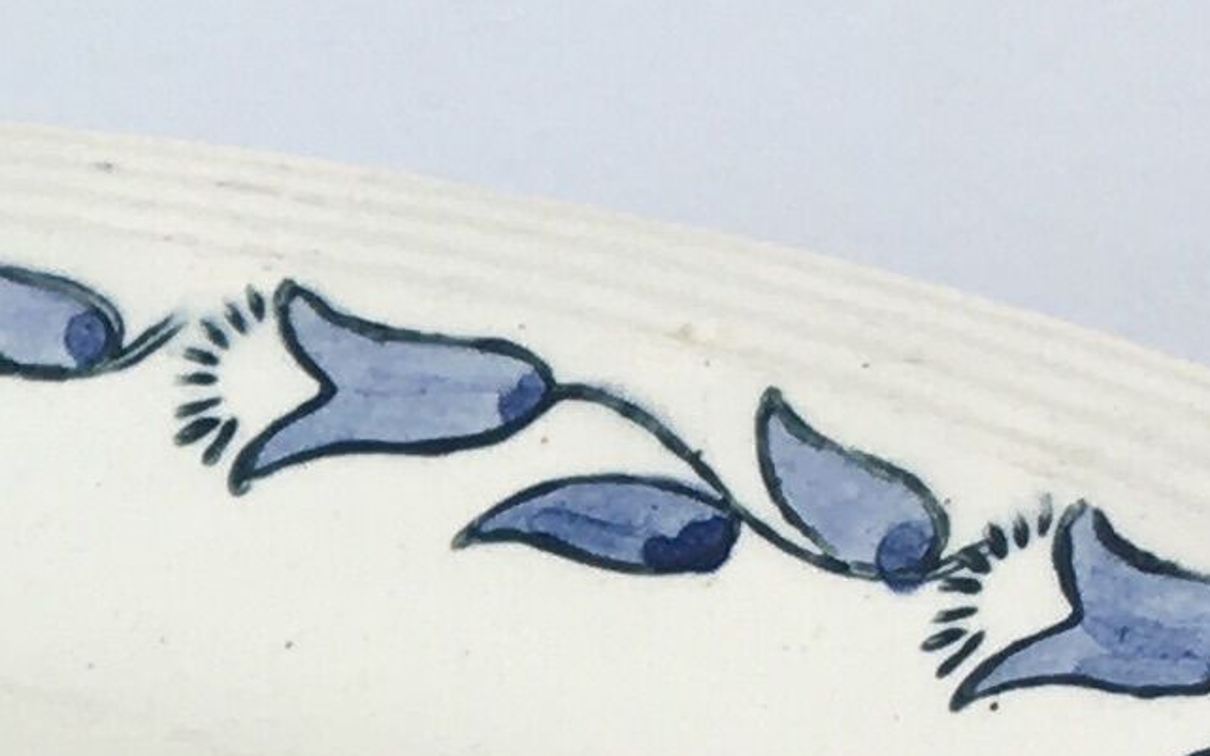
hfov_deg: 10.5
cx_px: -545
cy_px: 1184
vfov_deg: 6.7
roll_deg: -2.0
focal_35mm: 193
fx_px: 6363
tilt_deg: -20.5
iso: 25
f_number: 2.2
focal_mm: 4.15
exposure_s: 1/103
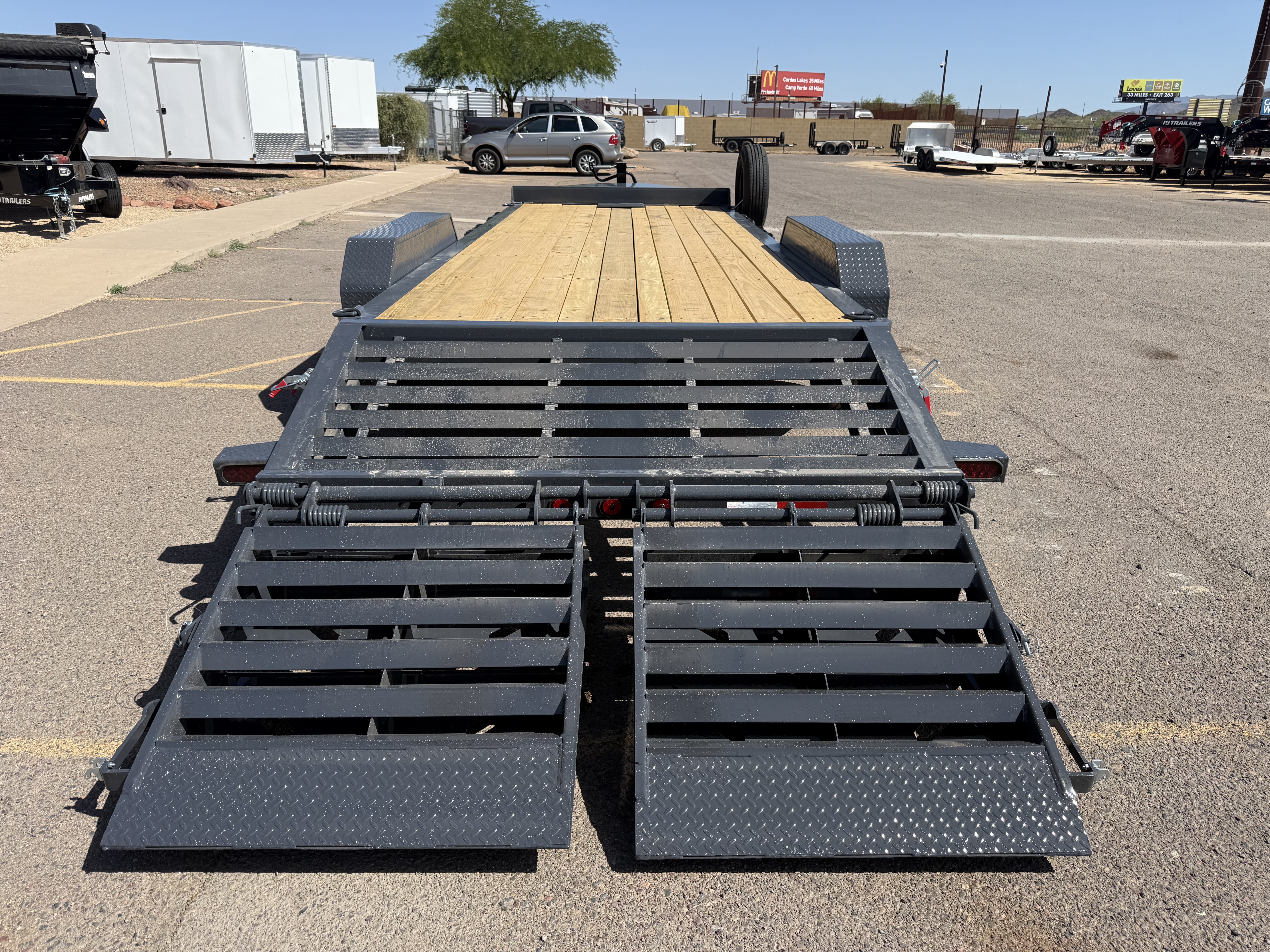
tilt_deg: -19.9
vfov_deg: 56.8
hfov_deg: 71.6
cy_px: 476
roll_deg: -1.7
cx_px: 635
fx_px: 881
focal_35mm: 24
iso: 80
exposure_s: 1/4167
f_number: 1.78
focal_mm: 6.76
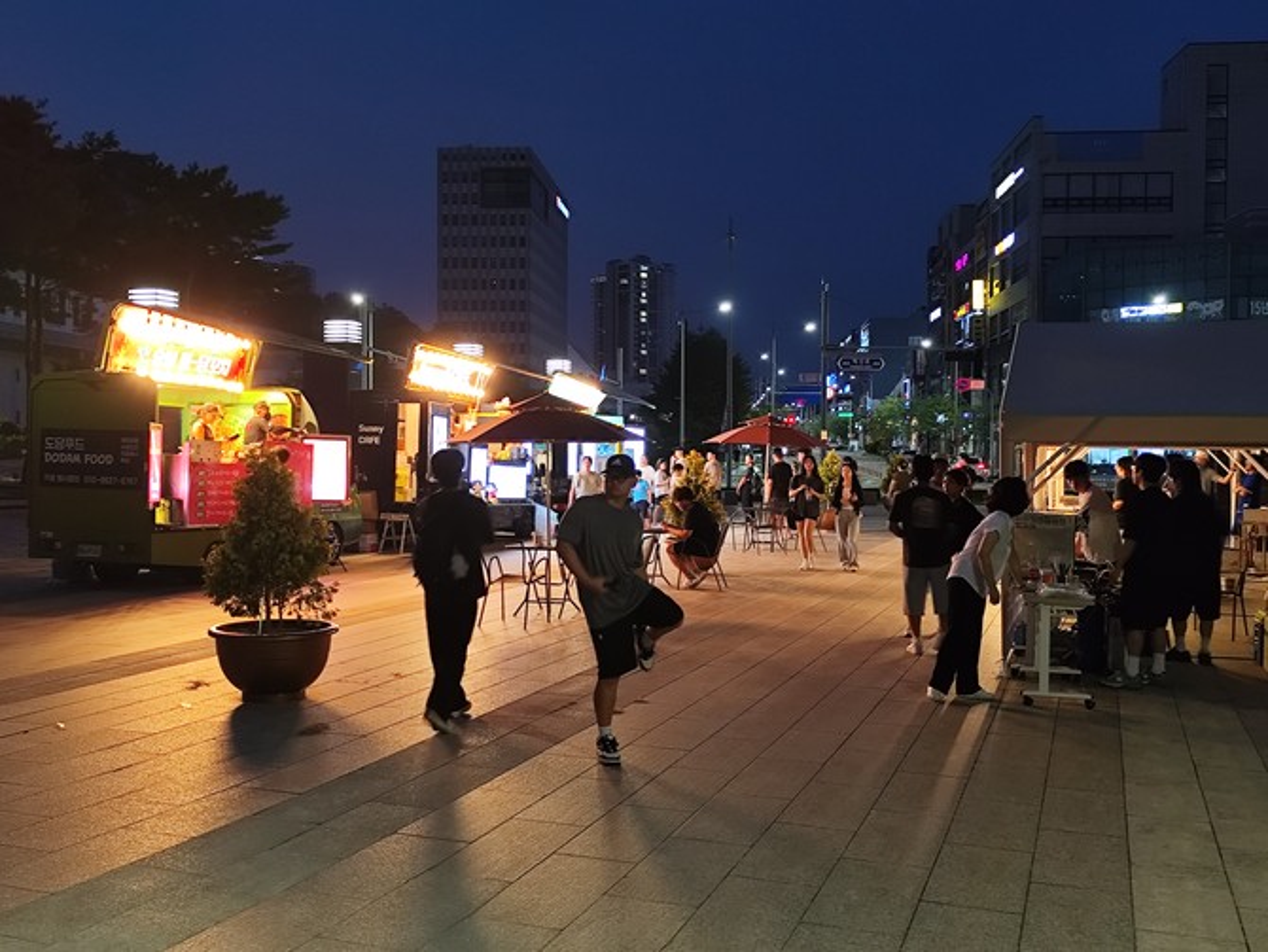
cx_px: 634
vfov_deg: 40.7
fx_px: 1283
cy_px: 476
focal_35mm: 35
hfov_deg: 52.6
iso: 320
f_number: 1.65
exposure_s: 1/30
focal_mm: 6.14
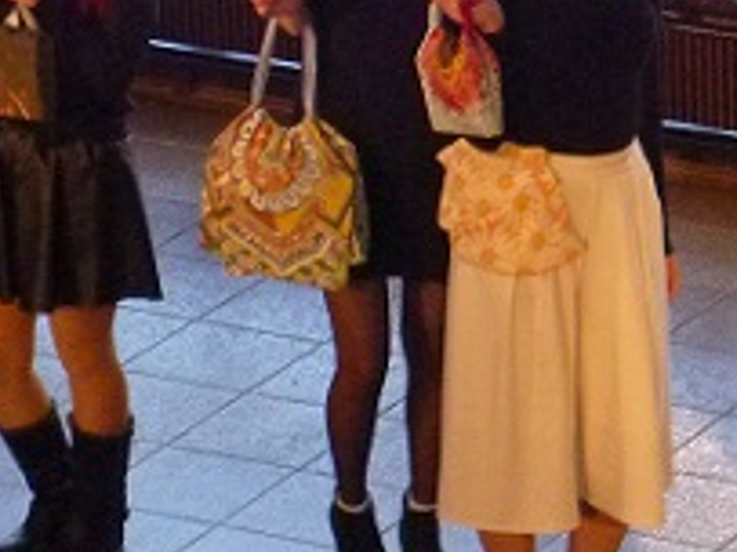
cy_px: 171
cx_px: 290
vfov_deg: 4.3
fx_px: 7362
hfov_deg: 5.7
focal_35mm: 346
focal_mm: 21.5
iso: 800
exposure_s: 1/200
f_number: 5.9
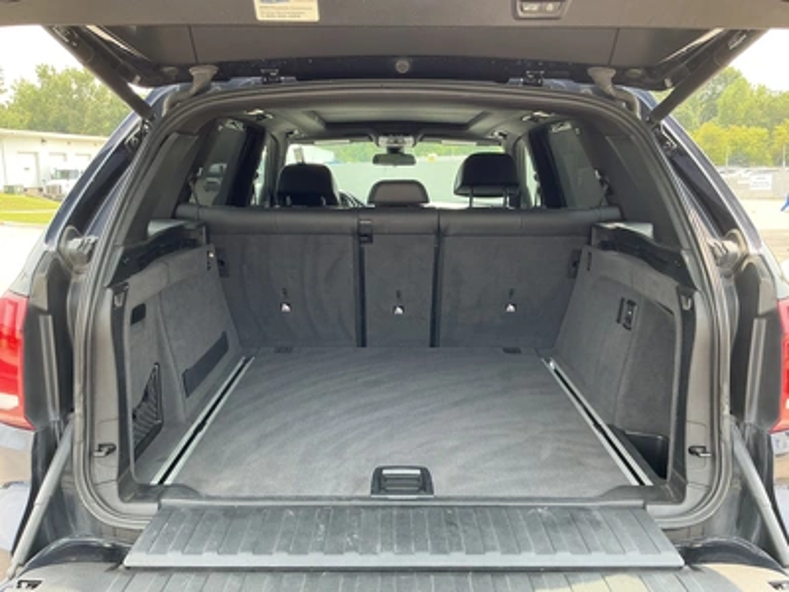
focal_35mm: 28
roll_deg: +1.3
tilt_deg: -9.7
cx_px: 394
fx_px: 638
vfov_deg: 49.7
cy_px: 296
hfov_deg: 63.4
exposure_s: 1/143
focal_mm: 3
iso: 32
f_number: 1.8
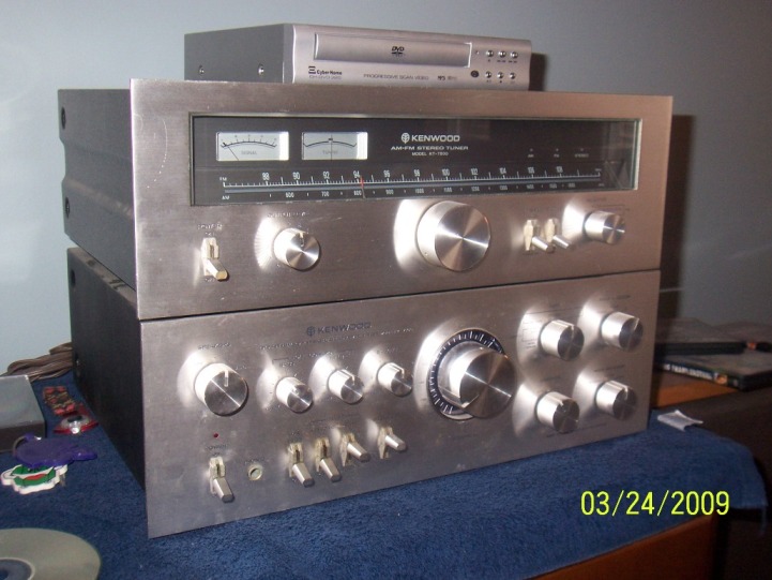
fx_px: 870
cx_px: 386
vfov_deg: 36.8
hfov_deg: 47.9
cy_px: 290
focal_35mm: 39
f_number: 3.9
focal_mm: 6.4
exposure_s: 1/60
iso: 125
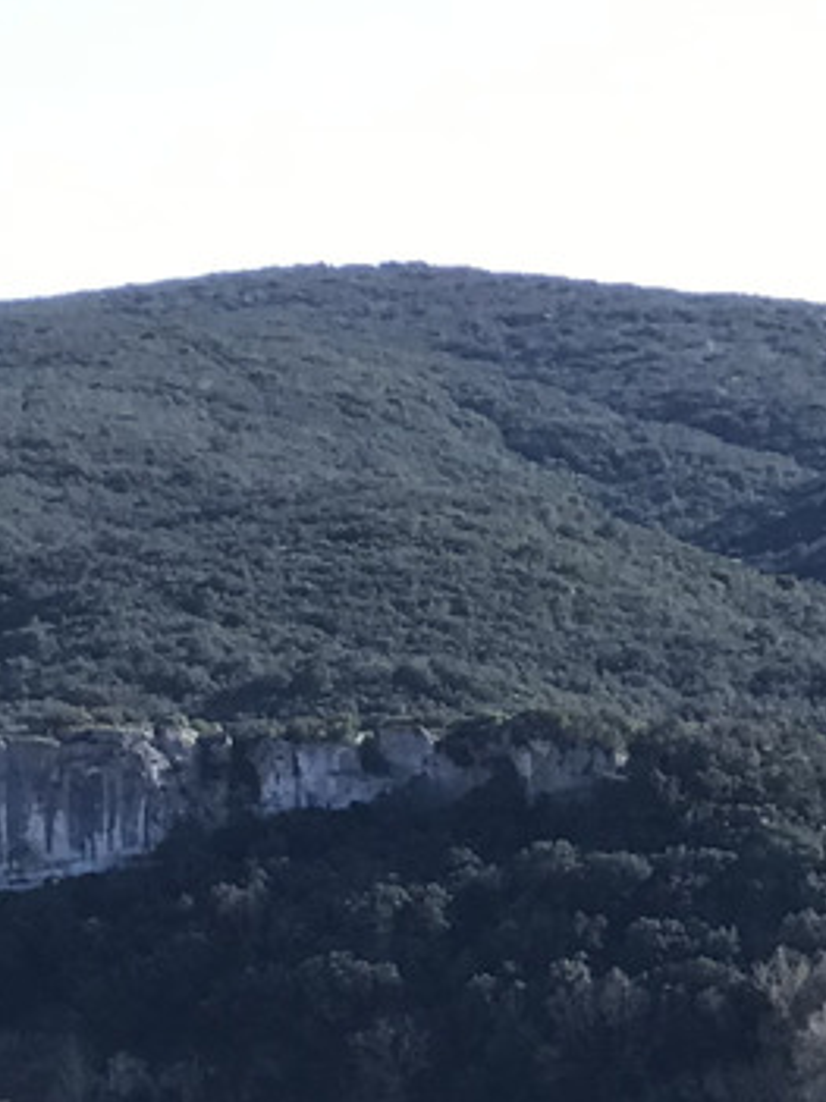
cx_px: 1118
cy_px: 2461
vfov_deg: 7.2
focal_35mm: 260
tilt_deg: -13.7
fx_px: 8277
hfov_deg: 5.7
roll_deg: -0.5
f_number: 2.8
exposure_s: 1/394
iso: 20
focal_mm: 6.6
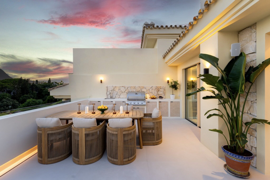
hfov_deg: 98.2
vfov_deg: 75.2
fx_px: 117
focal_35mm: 16
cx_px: 135
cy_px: 90
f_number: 8
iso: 200
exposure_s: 1/4
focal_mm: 15.6
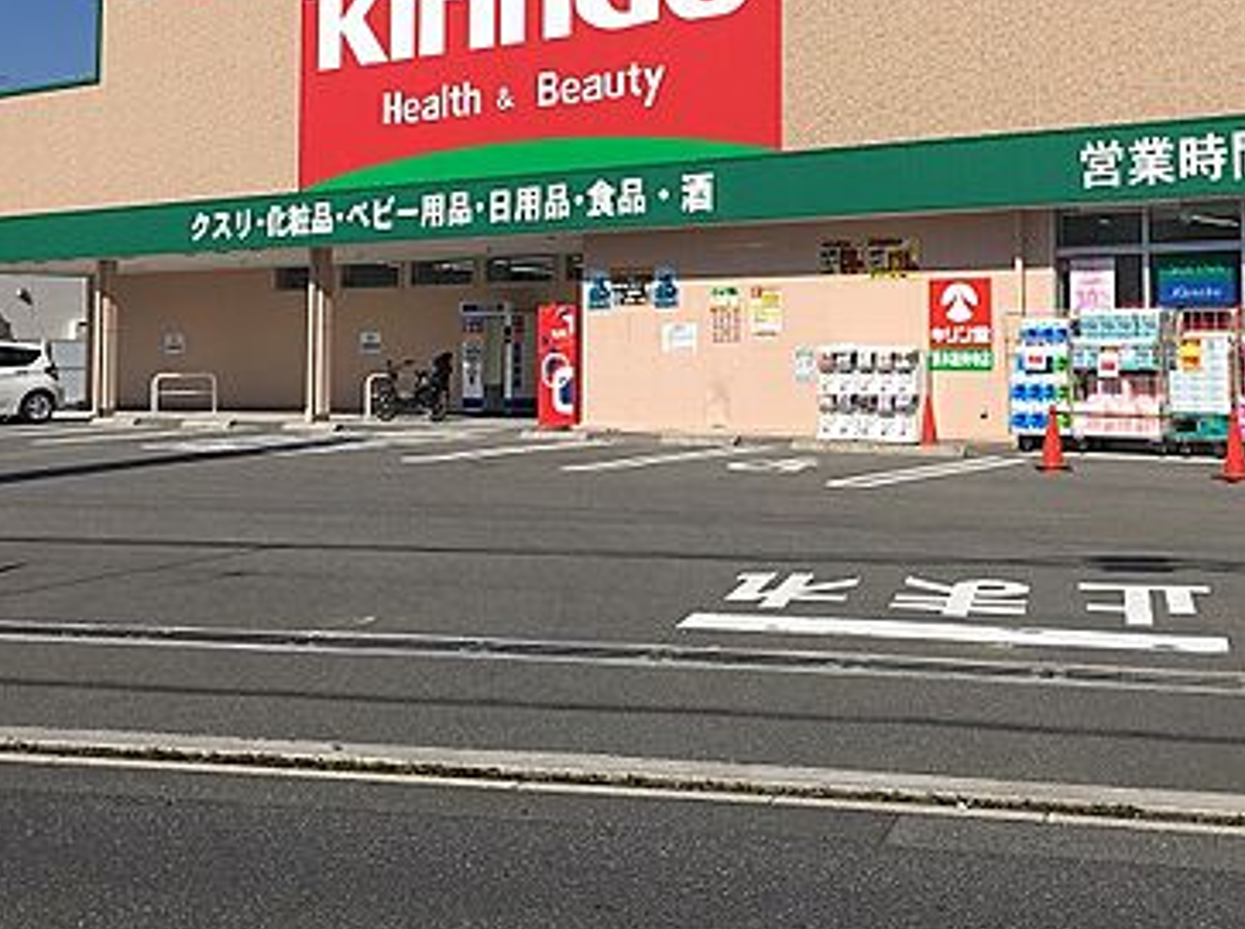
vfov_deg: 29.7
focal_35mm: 48
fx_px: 1724
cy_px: 235
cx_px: 693
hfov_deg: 39.7
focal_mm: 4.15
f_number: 2.2
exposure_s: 1/3344
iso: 25
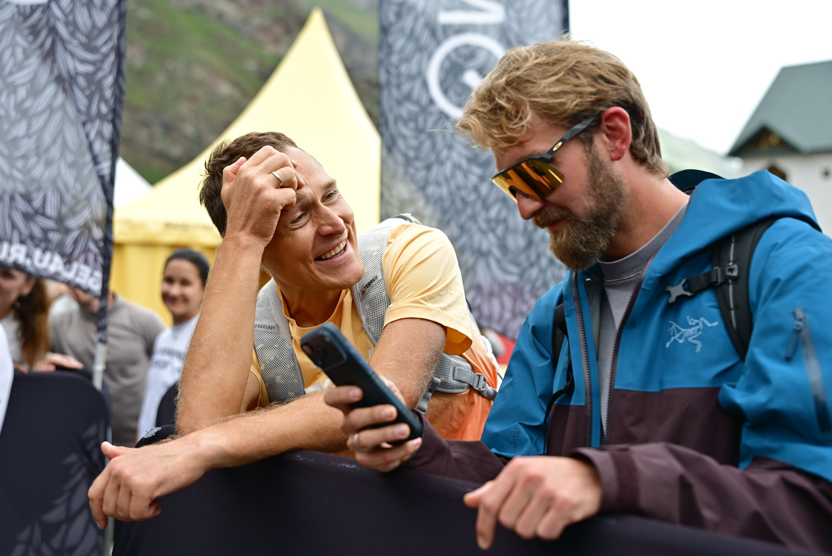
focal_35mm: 45
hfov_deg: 43.6
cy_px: 278
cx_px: 416
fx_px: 1041
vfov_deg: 29.9
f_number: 2.8
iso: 320
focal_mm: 45
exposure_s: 1/1250
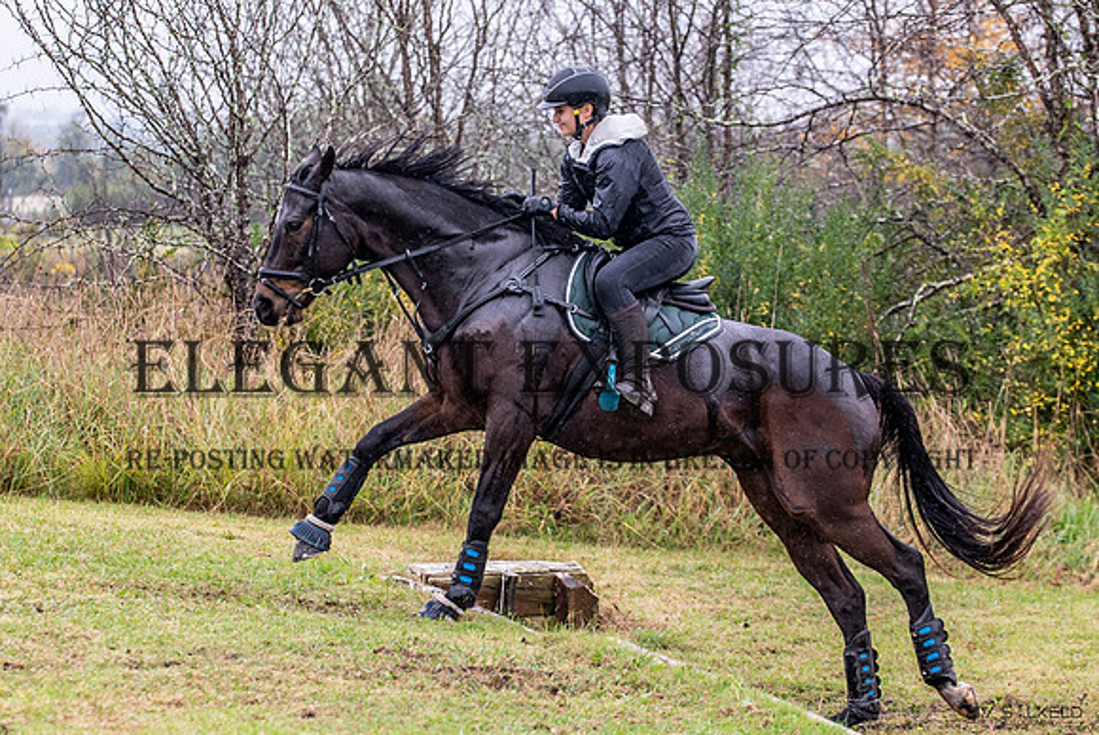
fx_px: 4094
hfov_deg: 15.3
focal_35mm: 134
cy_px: 346
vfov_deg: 10.3
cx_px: 522
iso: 1000
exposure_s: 1/1600
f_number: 3.2
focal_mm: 82
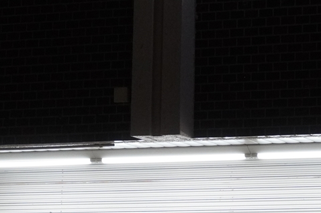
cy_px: -48
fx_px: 1791
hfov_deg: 10.2
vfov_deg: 6.8
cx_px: 185
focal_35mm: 201
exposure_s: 1/160
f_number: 5.6
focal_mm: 50
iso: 3200
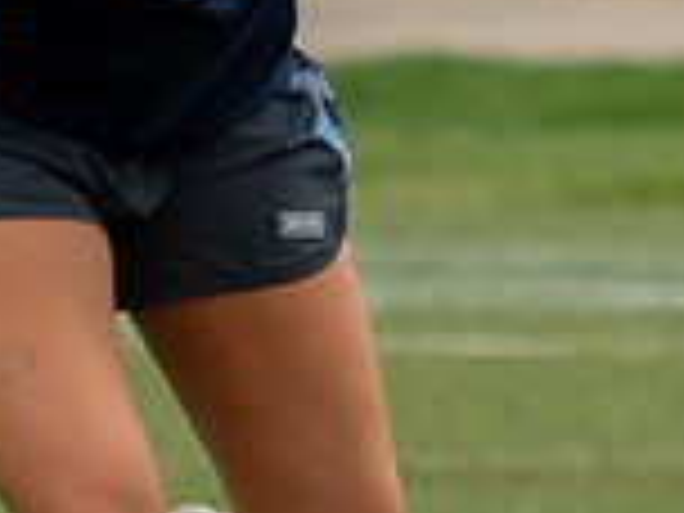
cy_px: -216
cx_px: 988
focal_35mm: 1995
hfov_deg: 1.0
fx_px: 39420
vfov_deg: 0.7
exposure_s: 1/1600
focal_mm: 220
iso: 1250
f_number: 5.6
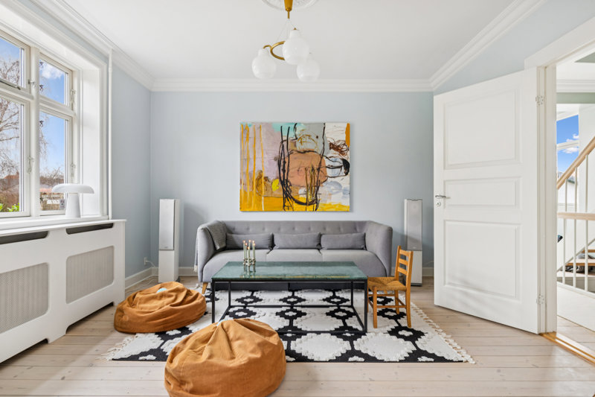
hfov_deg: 90.0
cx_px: 298
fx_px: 297
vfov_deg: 67.4
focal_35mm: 18
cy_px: 198
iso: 160
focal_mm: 18
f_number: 8
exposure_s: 2
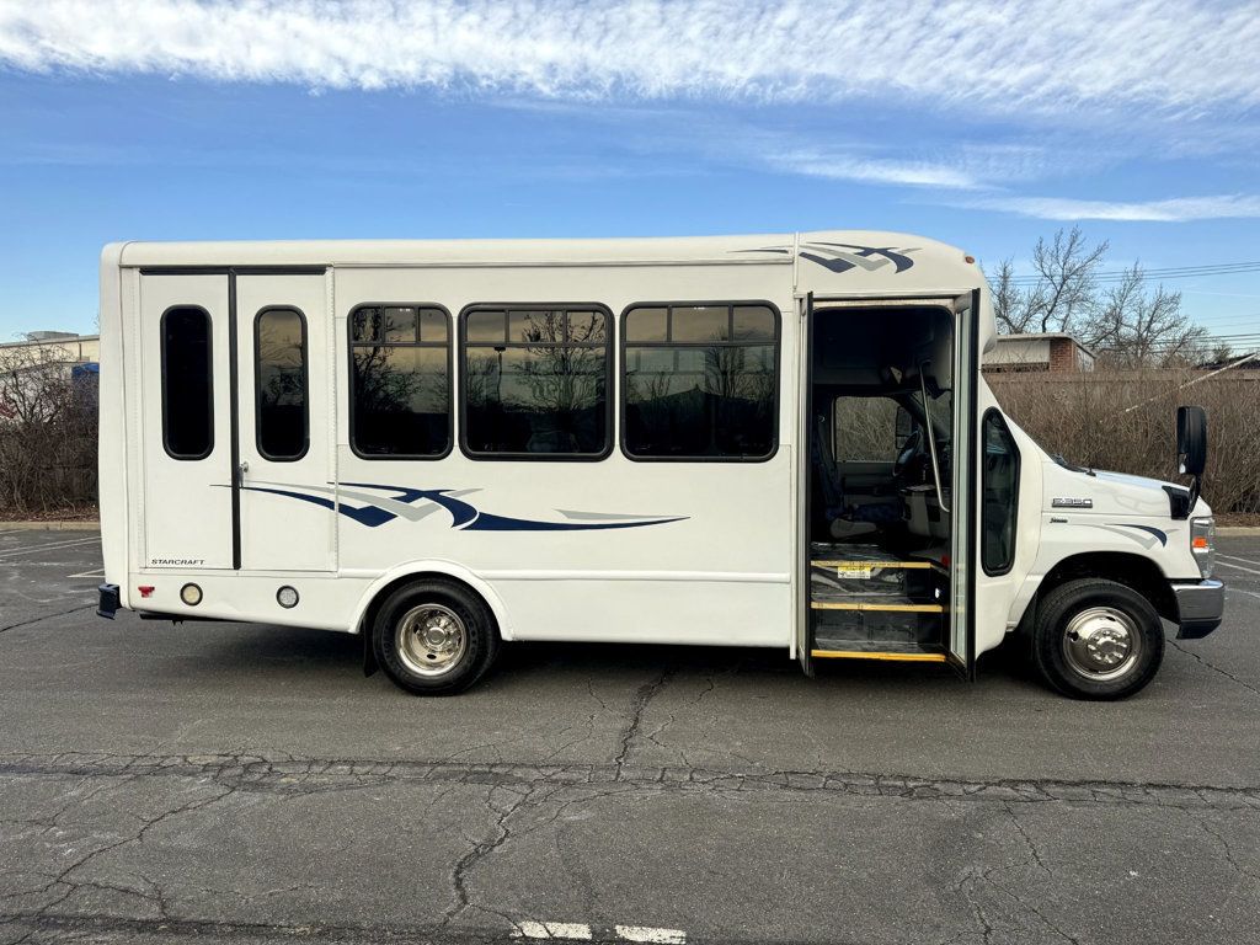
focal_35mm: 24
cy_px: 472
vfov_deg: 56.8
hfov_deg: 71.6
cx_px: 630
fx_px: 874
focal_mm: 6.76
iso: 80
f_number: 1.78
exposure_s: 1/2959
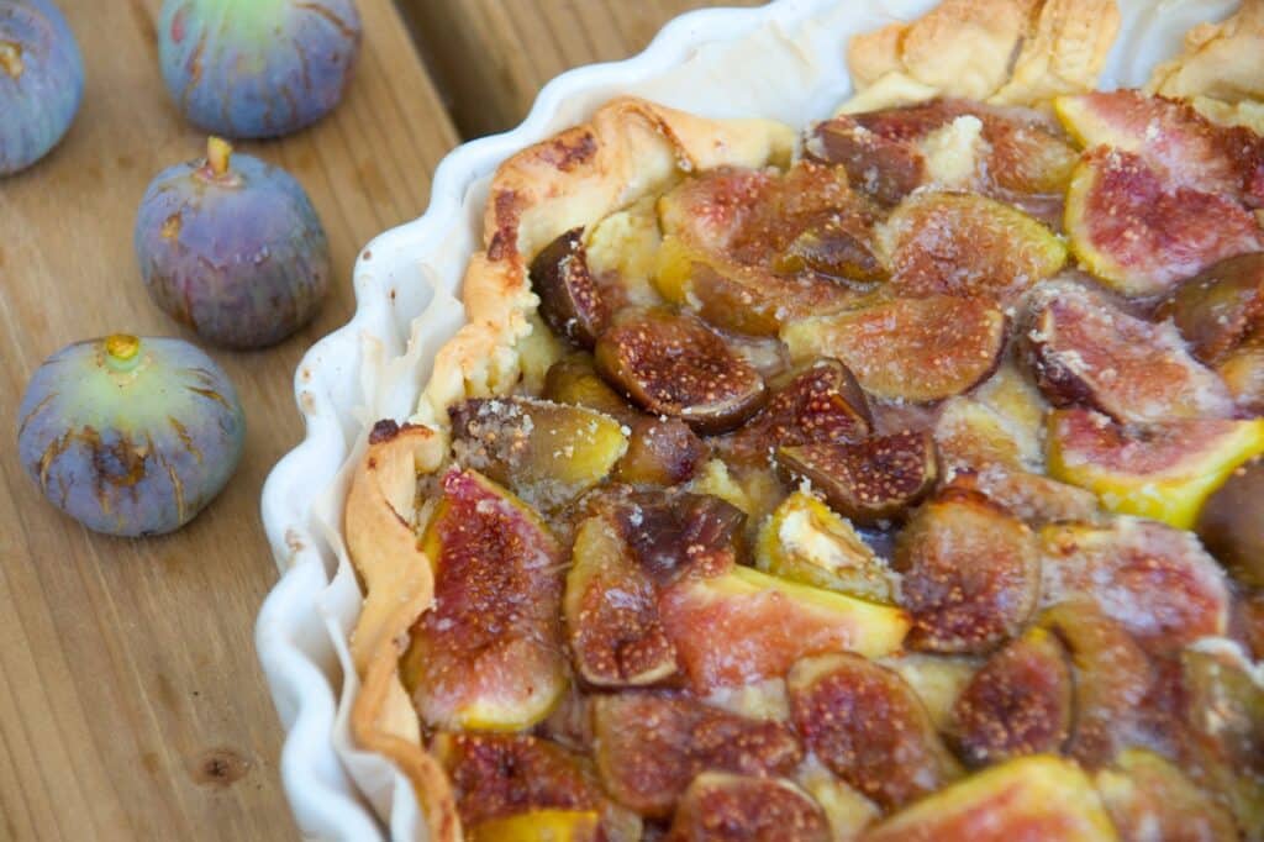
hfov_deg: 19.5
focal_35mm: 105
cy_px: 421
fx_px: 3685
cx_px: 632
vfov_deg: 13.0
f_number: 5.6
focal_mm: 70
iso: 800
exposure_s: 1/80
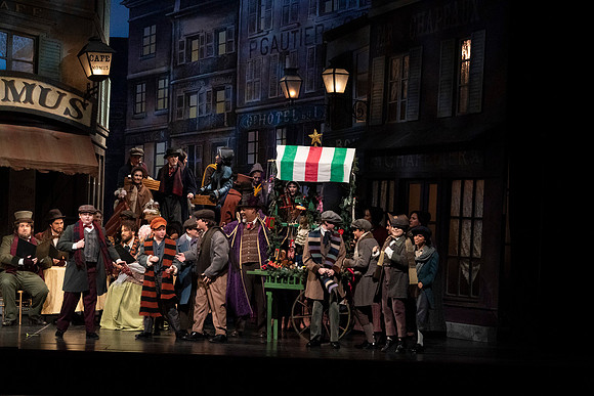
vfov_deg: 12.7
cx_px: 297
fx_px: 1782
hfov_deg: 18.9
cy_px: 198
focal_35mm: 108
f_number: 11
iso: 16000
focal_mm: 108
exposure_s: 1/400
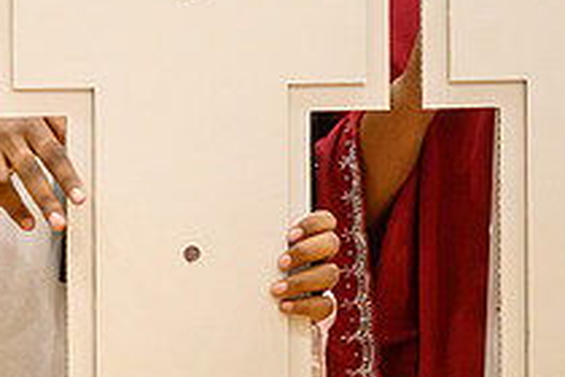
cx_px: -16
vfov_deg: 3.2
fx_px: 6685
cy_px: -117
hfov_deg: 4.8
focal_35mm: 426
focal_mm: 150
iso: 7200
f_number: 2.8
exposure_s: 1/500
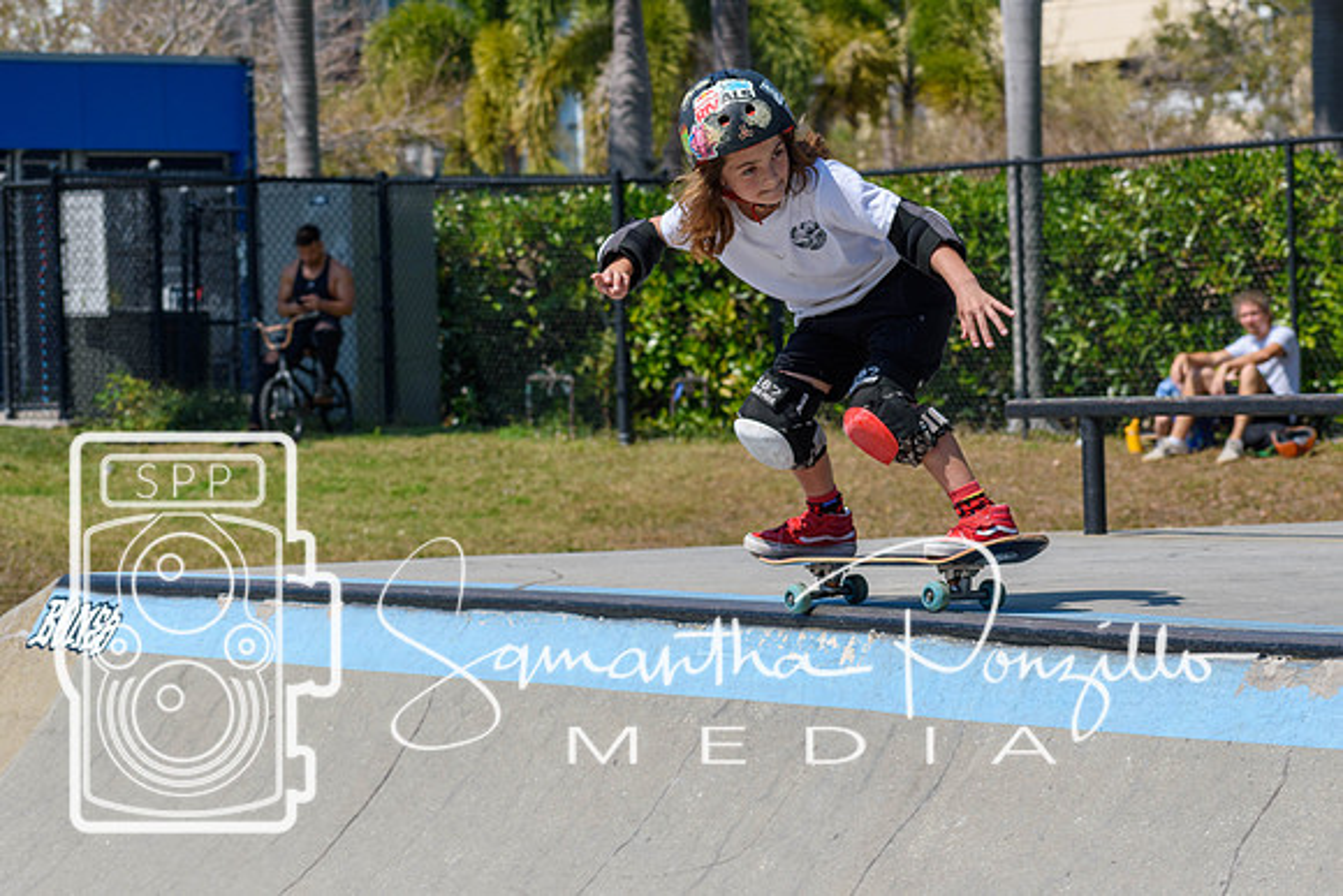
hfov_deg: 14.4
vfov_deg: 9.6
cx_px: 672
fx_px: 5317
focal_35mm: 142
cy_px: 448
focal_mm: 95
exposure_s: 1/1000
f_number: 8
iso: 200
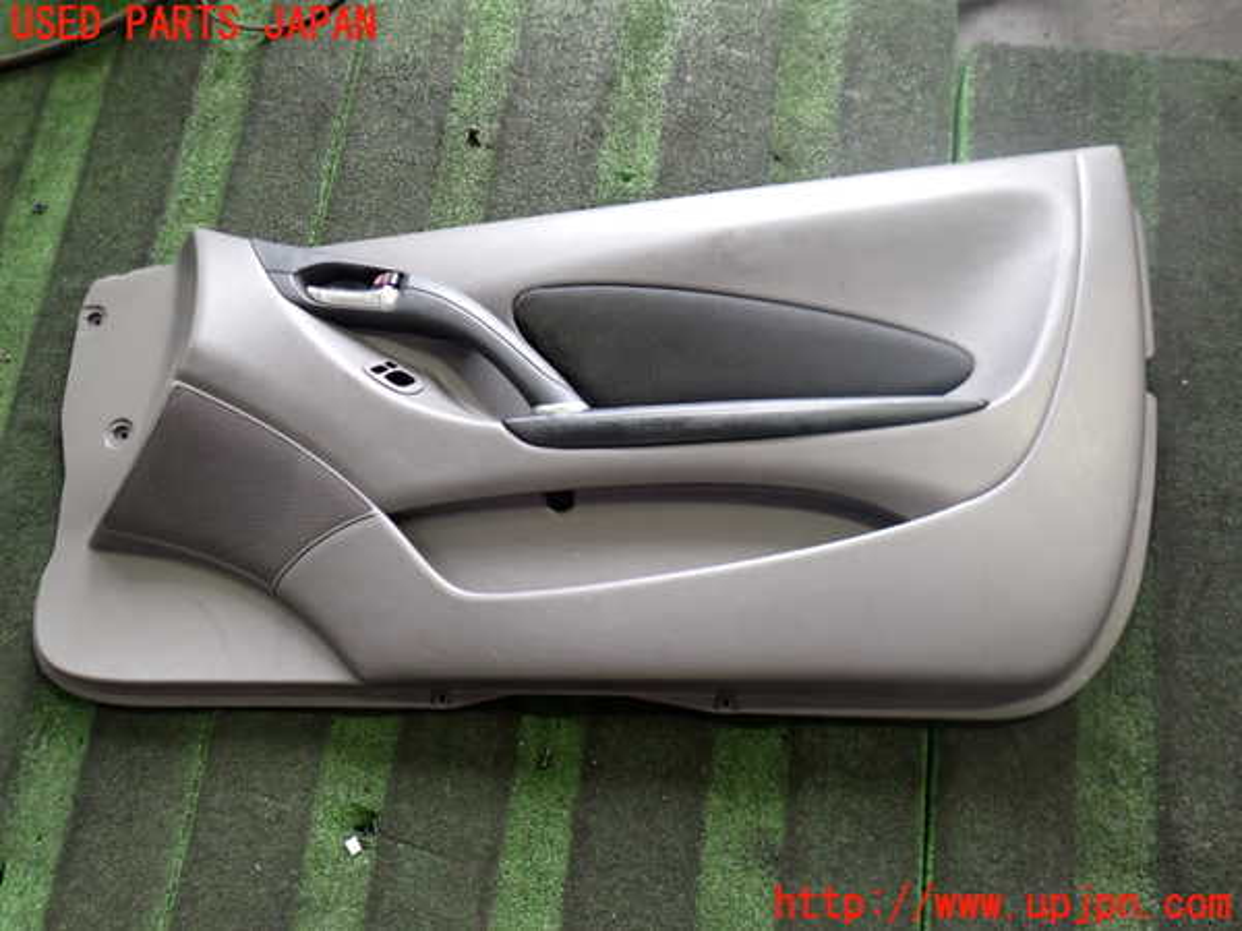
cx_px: 621
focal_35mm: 30
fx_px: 1076
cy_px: 466
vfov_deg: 46.8
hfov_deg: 60.0
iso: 320
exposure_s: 1/30
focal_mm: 5.4
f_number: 2.3
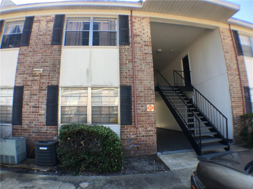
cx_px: 126
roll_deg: +2.2
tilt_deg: +5.8
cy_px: 94
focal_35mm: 29
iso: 25
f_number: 2.2
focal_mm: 4.15
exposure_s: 1/381
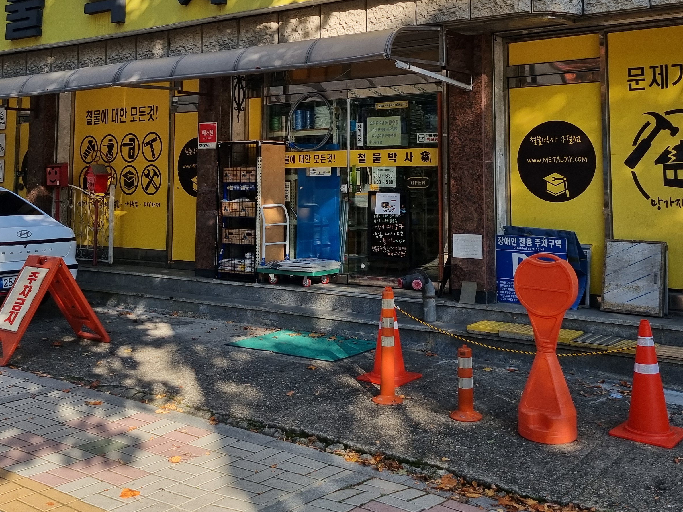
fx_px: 868
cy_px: 93
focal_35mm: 44
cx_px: 345
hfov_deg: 42.9
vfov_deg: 31.9
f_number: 1.8
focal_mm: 5.4
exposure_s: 1/1872
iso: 50
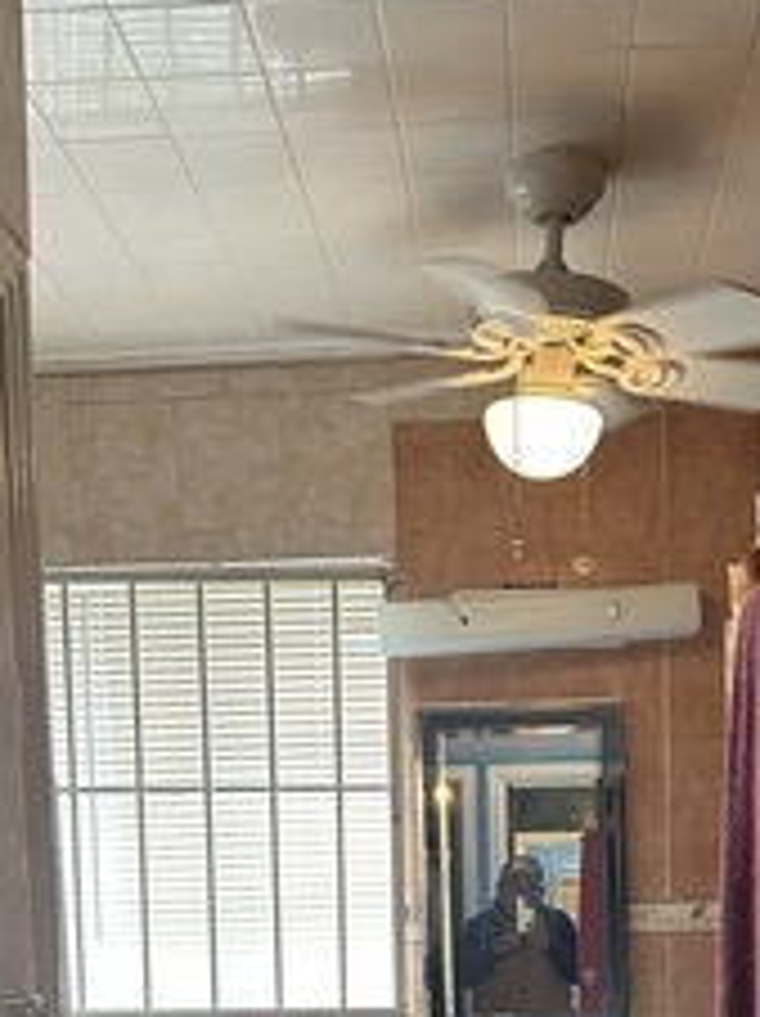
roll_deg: +1.4
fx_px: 1496
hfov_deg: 28.3
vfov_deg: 34.6
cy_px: 986
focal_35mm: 51
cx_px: 513
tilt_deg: -4.4
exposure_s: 1/60
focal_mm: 6.86
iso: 320
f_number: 1.78
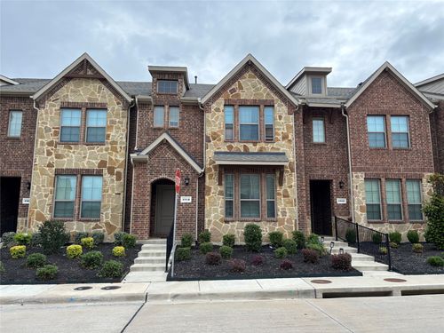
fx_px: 333
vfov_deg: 53.1
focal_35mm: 26
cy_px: 166
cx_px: 222
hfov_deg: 67.3
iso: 50
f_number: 1.6
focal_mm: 5.96
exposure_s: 1/1437
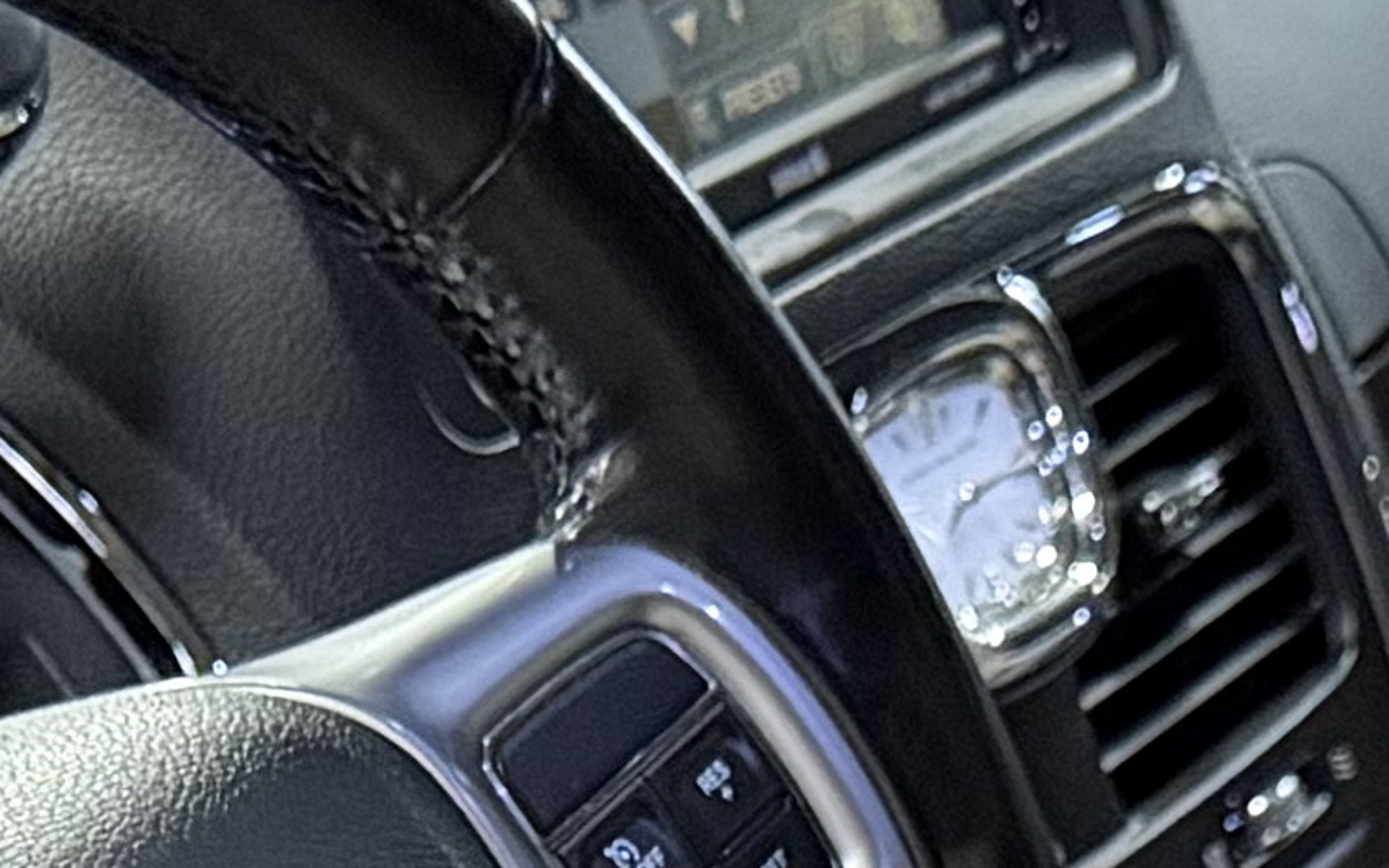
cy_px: 2354
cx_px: 868
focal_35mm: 171
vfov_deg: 7.1
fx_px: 6472
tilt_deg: -33.1
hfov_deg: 12.2
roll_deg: +2.2
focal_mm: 6.76
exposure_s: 1/60
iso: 640
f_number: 1.78
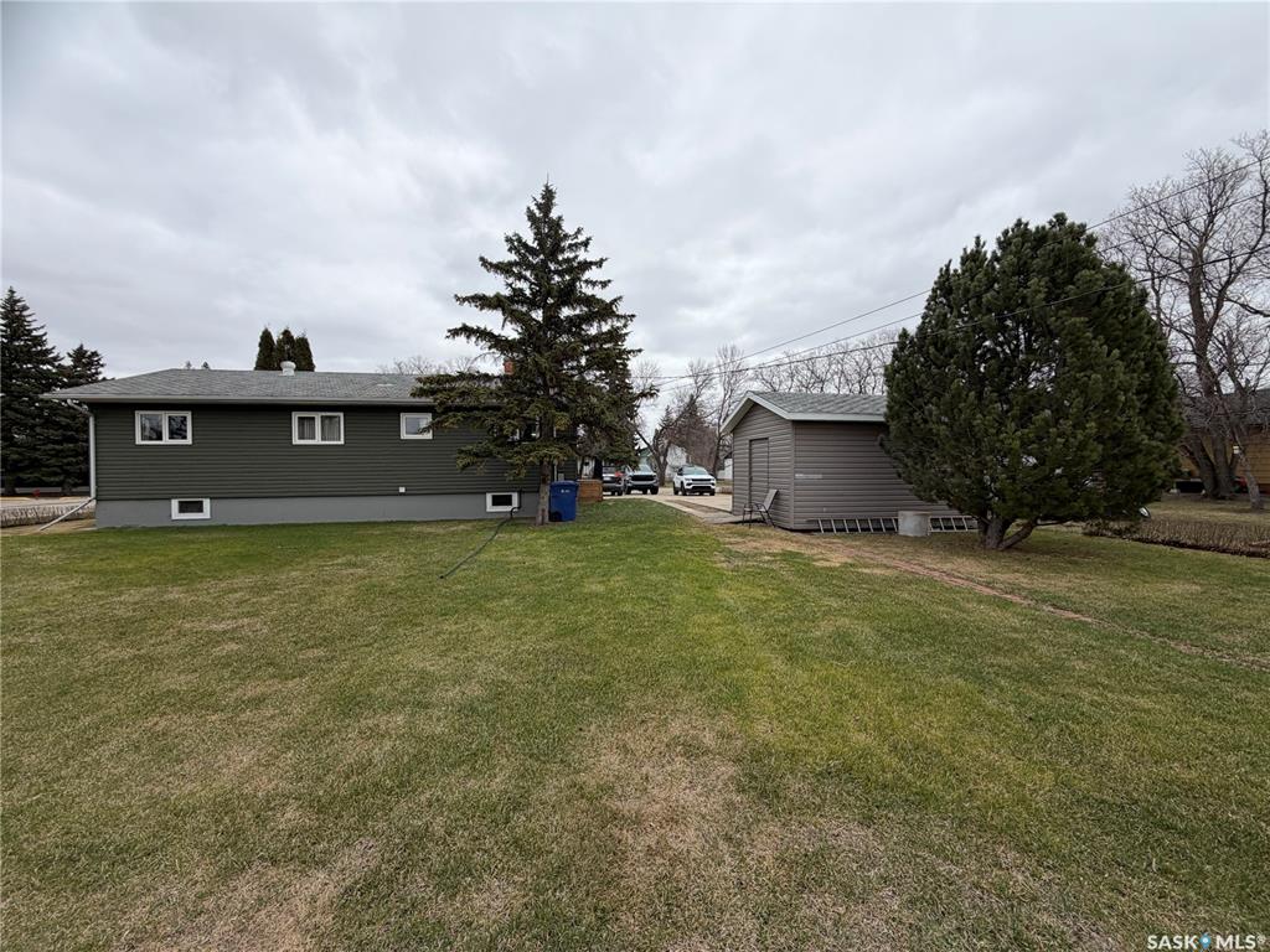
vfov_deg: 85.7
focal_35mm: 14
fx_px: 514
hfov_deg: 102.1
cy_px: 476
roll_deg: +0.6
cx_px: 635
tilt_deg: -0.8
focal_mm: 2.22
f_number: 2.2
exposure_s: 1/770
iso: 20
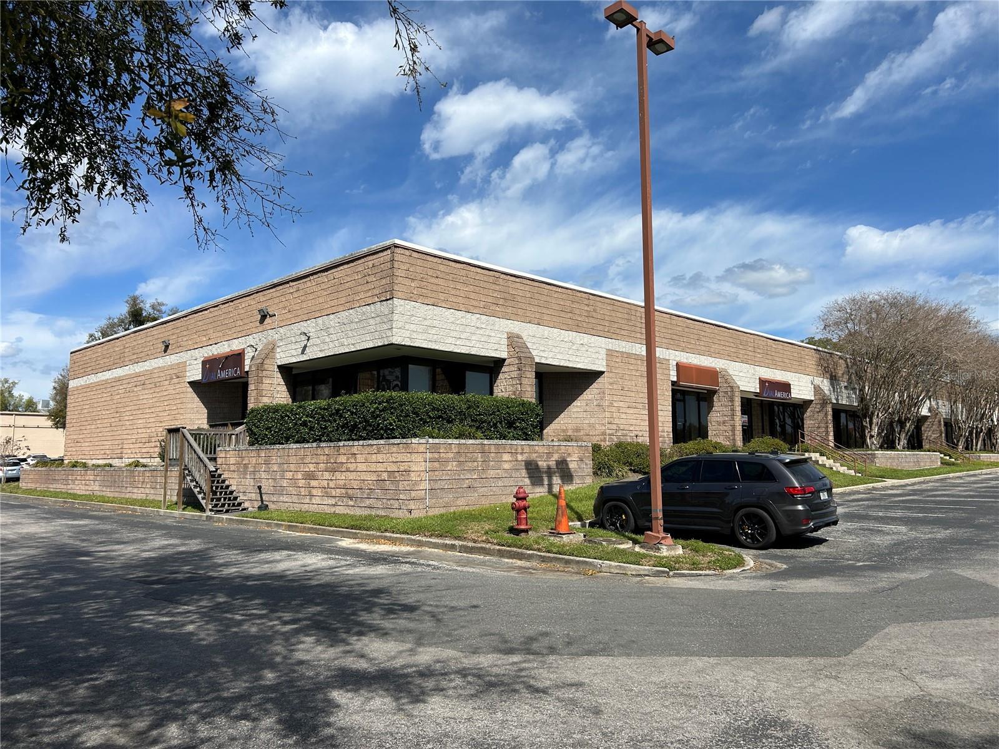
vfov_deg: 53.1
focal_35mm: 26
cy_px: 374
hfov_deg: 67.3
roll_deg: +0.5
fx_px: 750
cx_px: 500
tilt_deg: +8.3
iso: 50
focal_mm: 5.7
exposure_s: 1/6579
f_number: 1.5
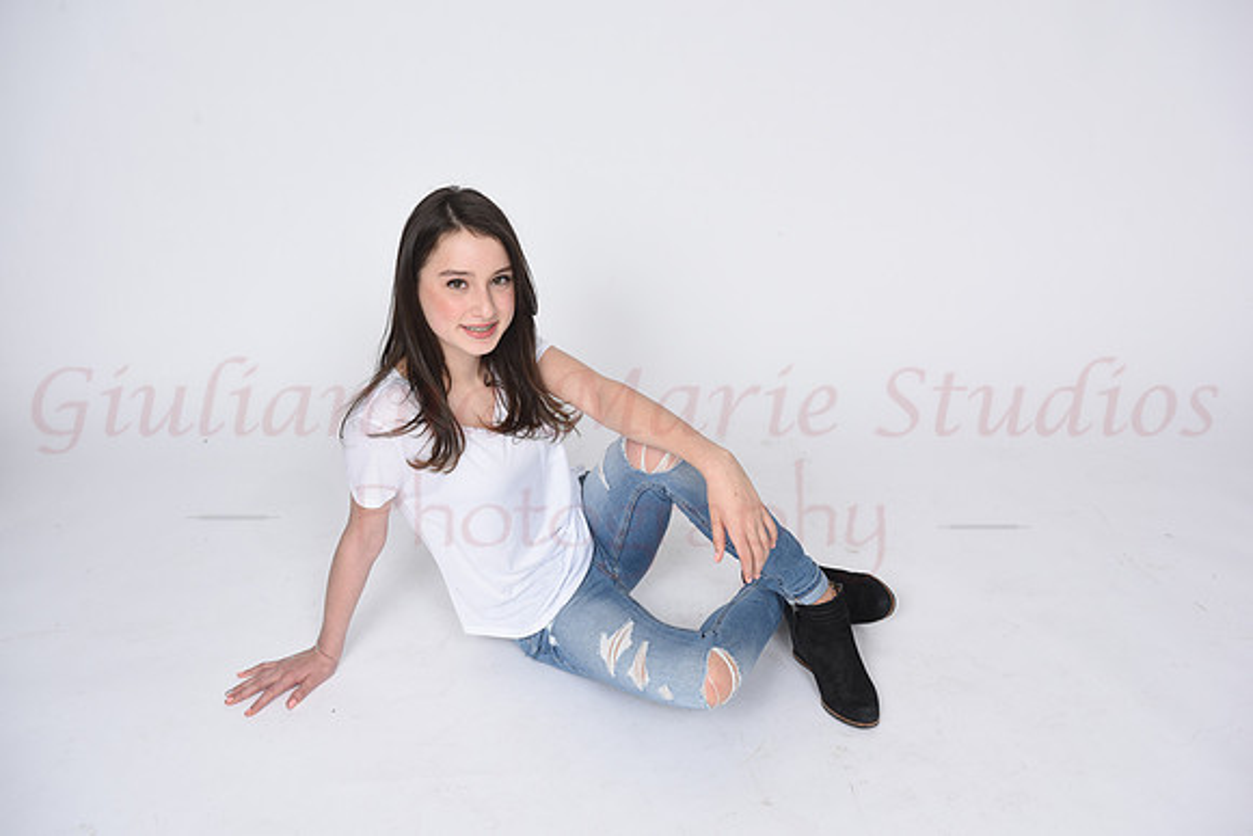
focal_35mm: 44
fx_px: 1532
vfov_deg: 30.5
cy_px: 418
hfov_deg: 44.5
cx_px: 626
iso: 160
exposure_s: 1/125
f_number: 8
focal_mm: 44
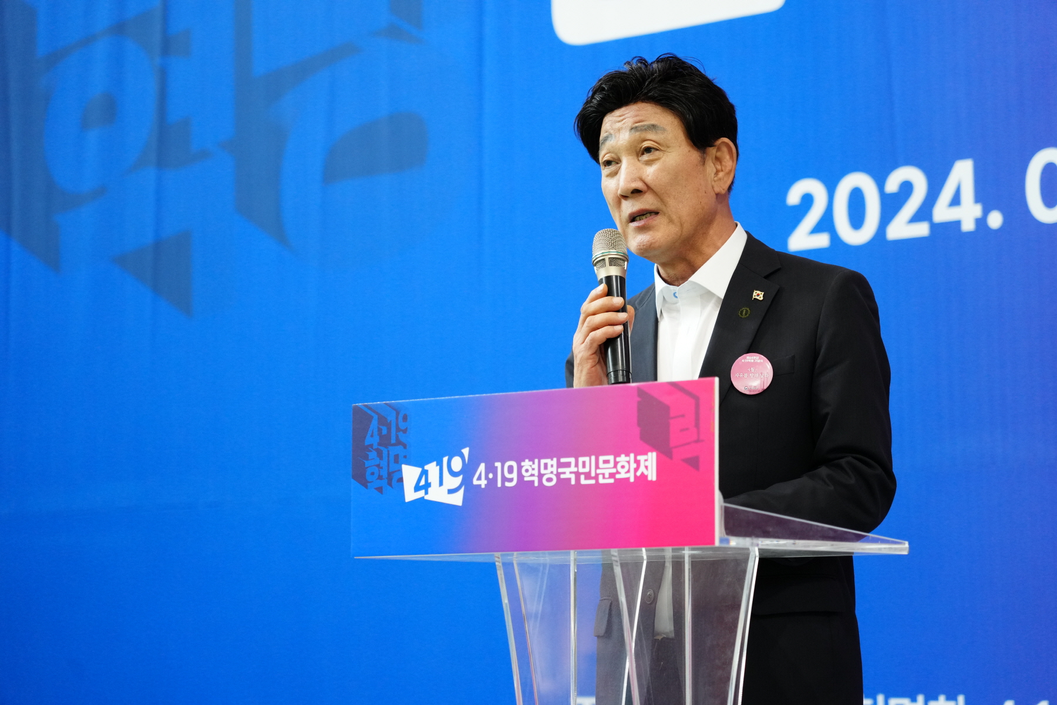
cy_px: 352
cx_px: 528
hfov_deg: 19.5
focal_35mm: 105
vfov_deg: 13.0
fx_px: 3083
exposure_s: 1/200
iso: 2500
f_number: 4
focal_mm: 105
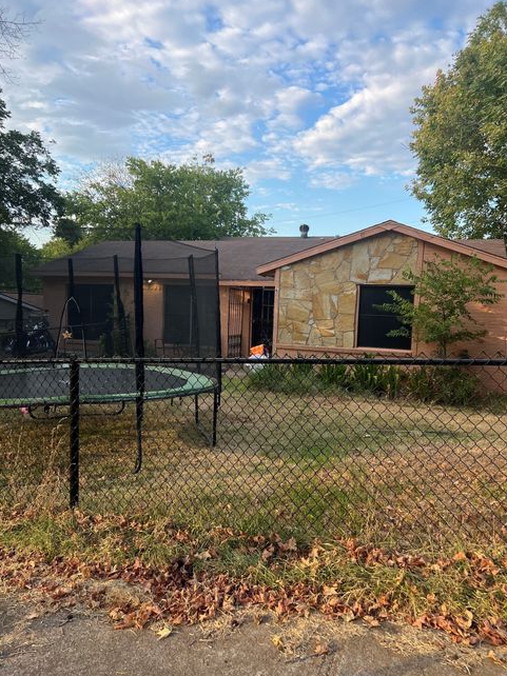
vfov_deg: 65.3
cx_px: 259
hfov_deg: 51.3
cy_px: 344
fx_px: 528
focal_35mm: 27
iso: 50
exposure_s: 1/808
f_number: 1.5
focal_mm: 5.7
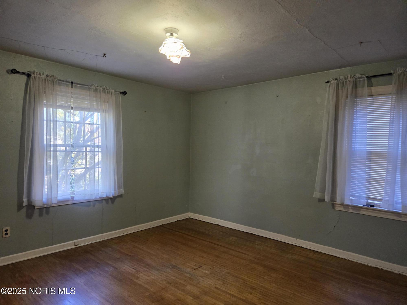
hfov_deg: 73.9
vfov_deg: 58.9
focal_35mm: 23
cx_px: 204
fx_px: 270
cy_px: 152
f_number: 1.8
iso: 640
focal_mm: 5.4
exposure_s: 1/120
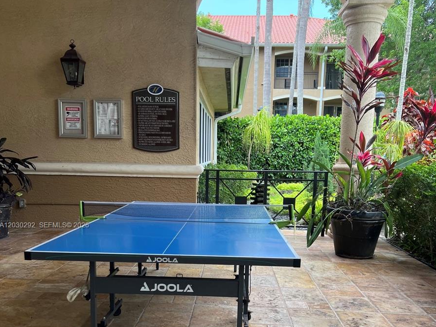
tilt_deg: -2.3
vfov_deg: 40.1
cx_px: 219
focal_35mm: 35
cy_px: 226
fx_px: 441
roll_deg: -2.4
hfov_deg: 52.6
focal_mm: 5.7
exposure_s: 1/342
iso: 50
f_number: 1.5
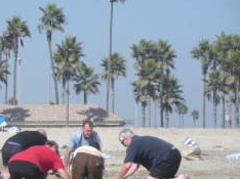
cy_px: 103
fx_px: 1635
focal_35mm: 236
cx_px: 7
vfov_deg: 6.3
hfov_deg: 8.4
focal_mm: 21.2
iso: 64
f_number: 5.3
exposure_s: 1/383
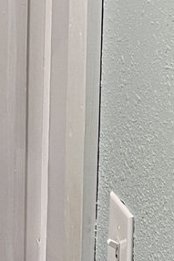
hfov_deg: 9.5
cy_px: -37
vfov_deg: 15.2
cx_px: -225
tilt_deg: -10.5
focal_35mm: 131
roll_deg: +1.2
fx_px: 949
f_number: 1.6
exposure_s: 1/60
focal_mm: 5.1
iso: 100
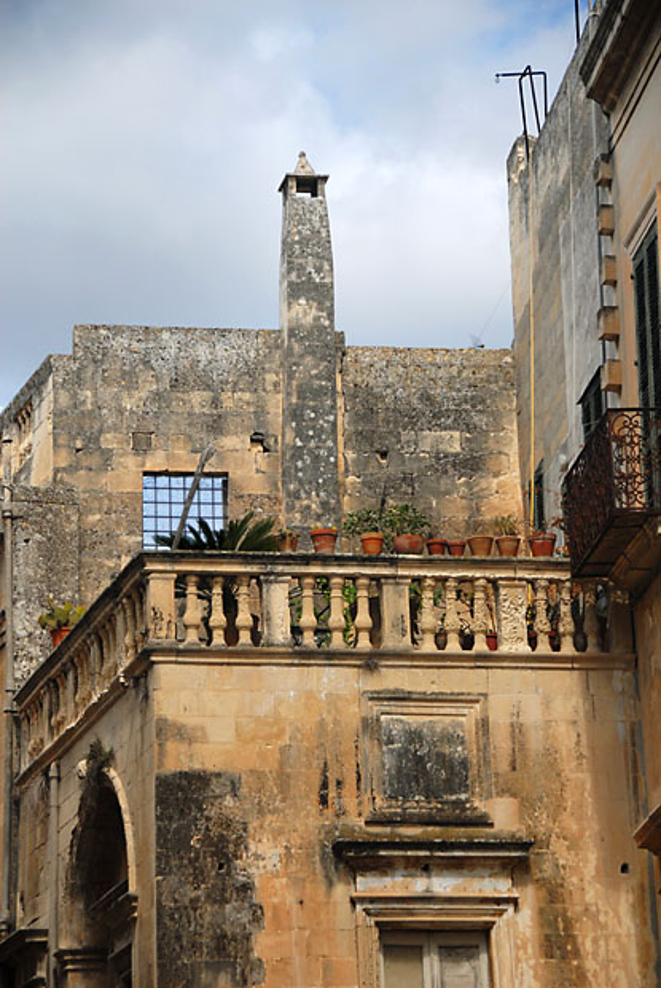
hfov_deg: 11.2
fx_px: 3378
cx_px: 330
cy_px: 494
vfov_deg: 16.6
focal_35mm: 123
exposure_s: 1/500
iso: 200
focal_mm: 82
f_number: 5
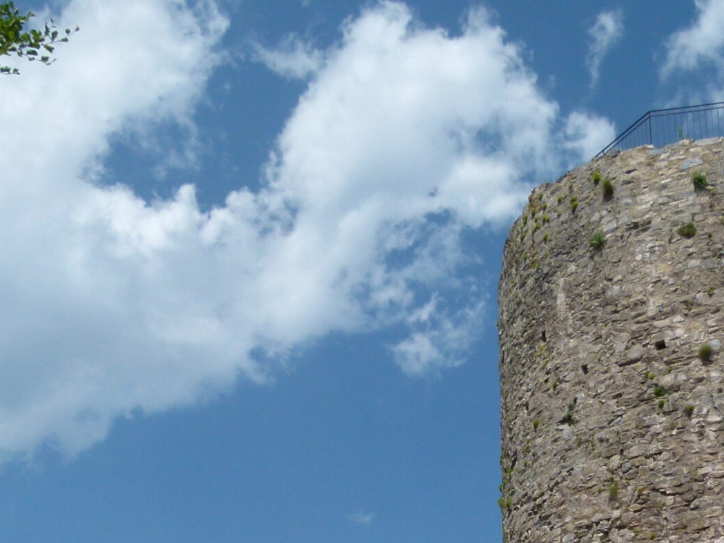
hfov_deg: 31.0
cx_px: 566
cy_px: 618
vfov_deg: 22.5
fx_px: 1276
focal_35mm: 61
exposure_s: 1/1300
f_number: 4
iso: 100
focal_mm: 4.5
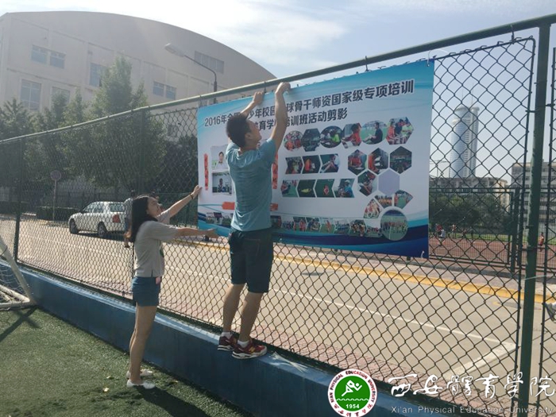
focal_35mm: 29
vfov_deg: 48.2
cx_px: 278
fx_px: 466
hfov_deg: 61.7
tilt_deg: +1.4
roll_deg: -3.9
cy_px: 208
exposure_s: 1/1832
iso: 25
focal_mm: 4.15
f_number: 2.2
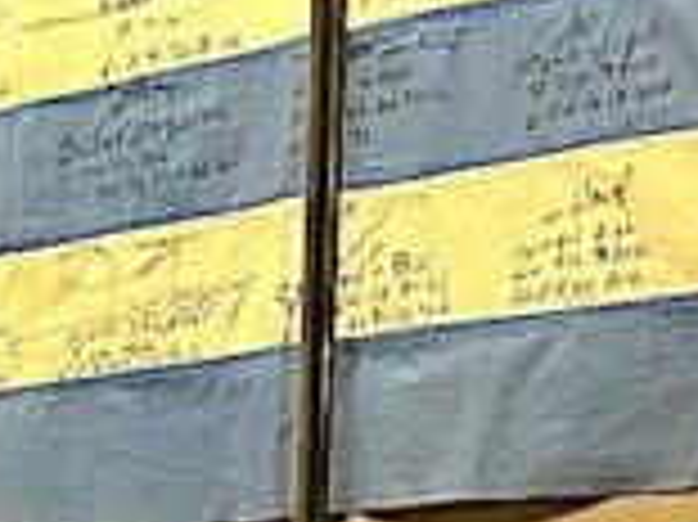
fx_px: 3466
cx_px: -410
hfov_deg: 11.0
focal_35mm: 172
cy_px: 990
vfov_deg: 8.3
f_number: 1.6
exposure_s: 1/50
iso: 250
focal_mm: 5.1
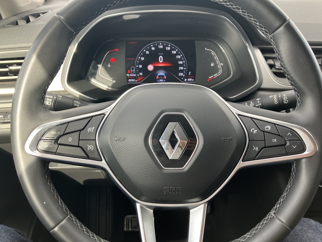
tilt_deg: -30.8
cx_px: 161
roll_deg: +0.4
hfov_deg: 63.4
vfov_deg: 49.7
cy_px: 121
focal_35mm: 28
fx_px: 260
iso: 80
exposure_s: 1/109
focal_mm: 3.99
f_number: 1.8
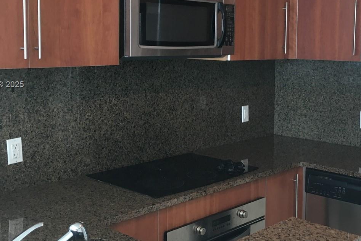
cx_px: 207
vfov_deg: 26.4
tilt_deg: -5.6
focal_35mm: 51
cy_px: 85
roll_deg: -0.6
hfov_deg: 38.8
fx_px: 511
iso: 80
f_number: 2.2
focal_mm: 4.15
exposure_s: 1/30
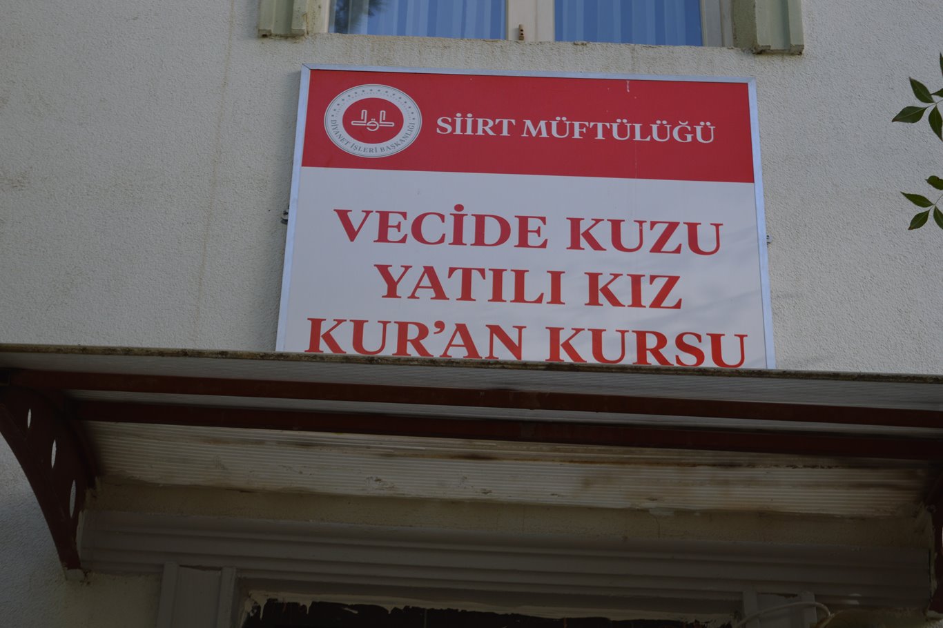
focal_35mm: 82
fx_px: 2160
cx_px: 472
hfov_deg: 24.6
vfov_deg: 16.5
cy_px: 314
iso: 140
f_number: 5.6
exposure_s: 1/125
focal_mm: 55
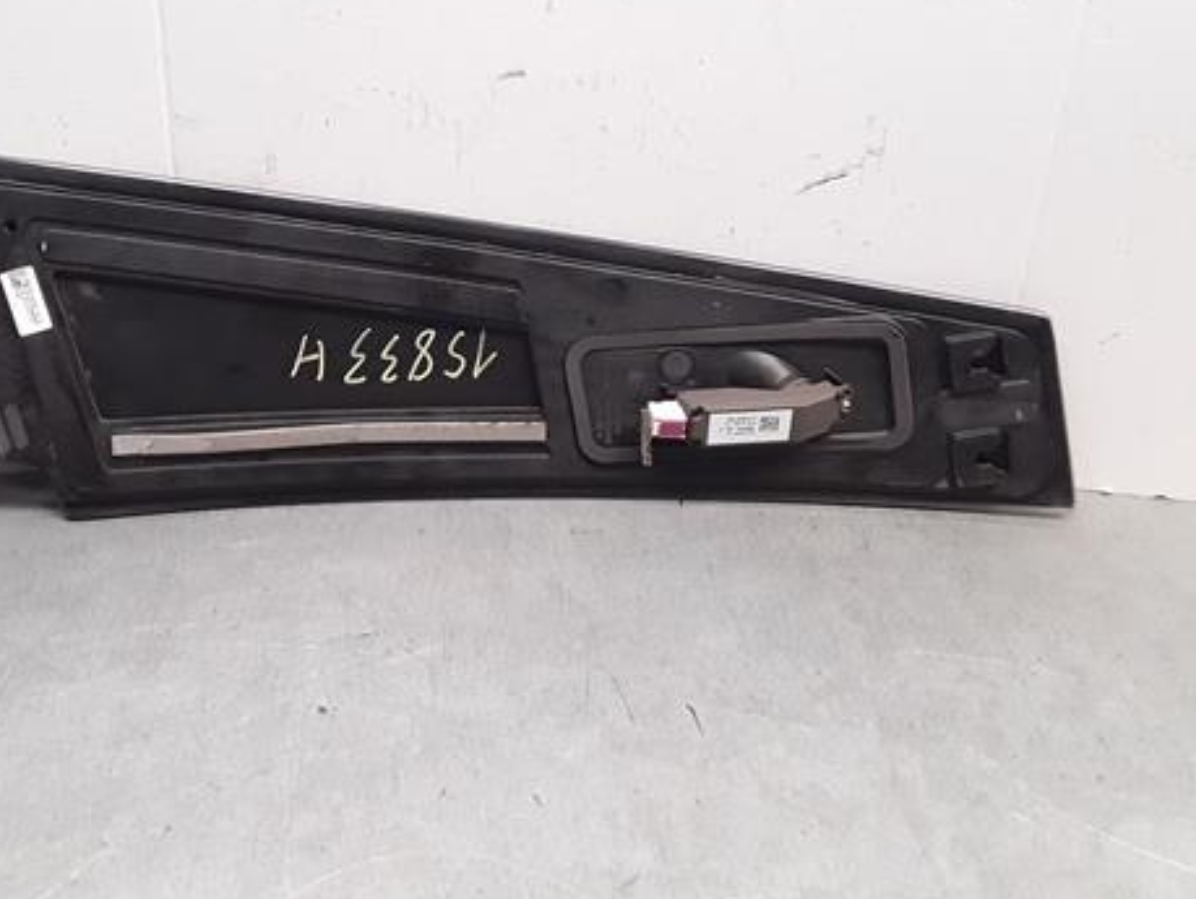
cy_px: 300
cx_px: 383
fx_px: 1349
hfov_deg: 46.9
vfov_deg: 36.5
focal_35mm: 39
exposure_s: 1/100
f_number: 1.9
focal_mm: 2.91
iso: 100
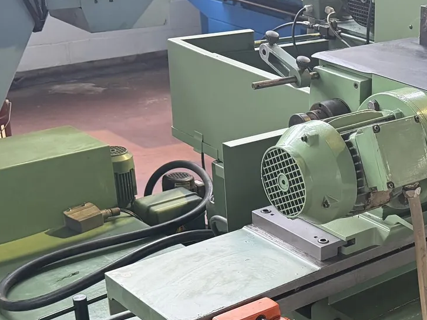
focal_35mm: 66
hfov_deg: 27.8
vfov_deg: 22.0
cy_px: 252
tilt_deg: -26.7
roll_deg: -2.8
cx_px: 417
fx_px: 814
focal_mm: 6.76
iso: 500
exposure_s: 1/60
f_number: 1.78
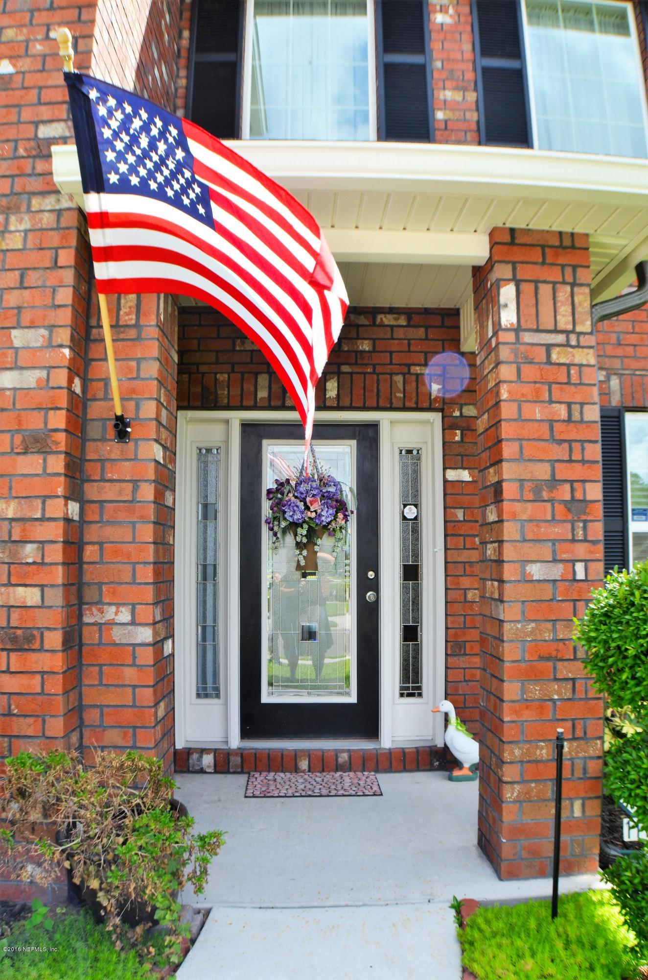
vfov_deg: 53.2
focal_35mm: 36
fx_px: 977
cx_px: 324
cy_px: 490
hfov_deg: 36.7
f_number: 8
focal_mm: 24
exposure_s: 1/250
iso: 200
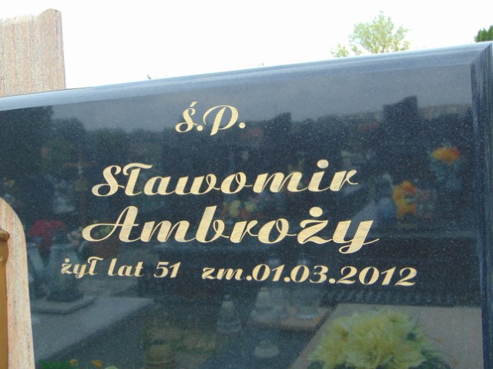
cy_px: 184
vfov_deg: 34.3
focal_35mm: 42
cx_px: 246
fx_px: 598
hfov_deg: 44.8
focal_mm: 7.6
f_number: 3.3
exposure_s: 1/160
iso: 80
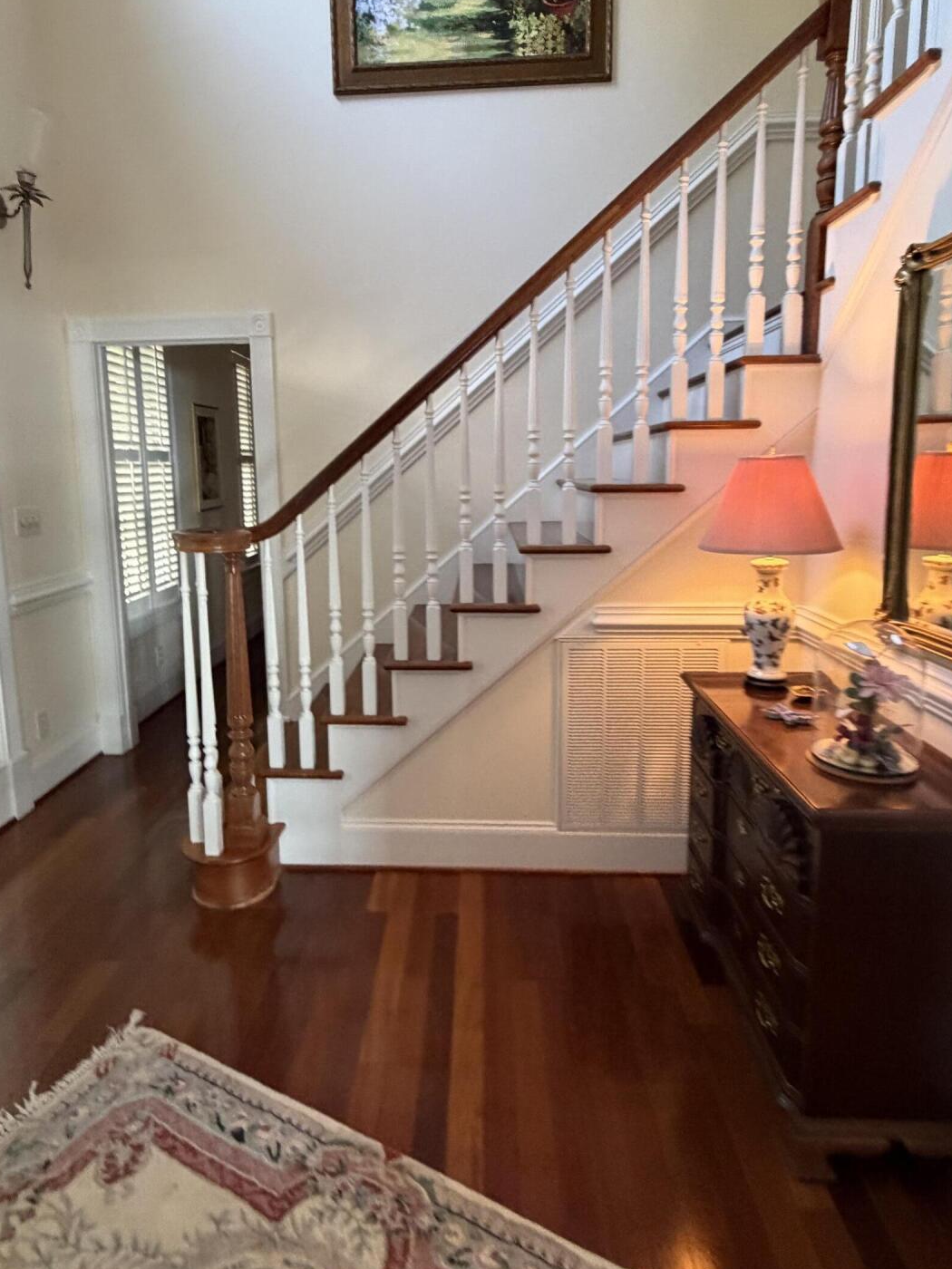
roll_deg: +3.8
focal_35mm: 20
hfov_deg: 65.9
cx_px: 441
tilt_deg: -10.3
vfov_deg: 81.5
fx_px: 733
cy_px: 577
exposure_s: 1/60
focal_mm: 2.22
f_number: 2.2
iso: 400
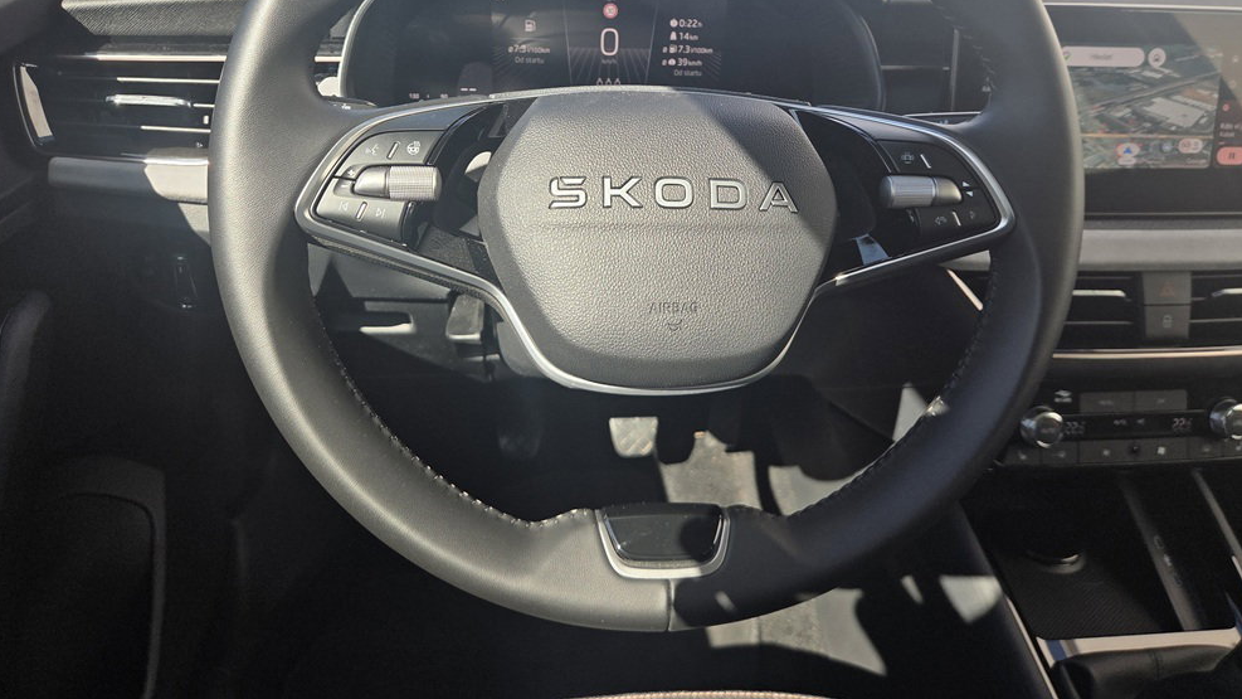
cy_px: 217
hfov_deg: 71.9
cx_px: 630
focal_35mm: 26
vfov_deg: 43.6
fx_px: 856
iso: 80
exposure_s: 1/1554
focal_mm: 5.4
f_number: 1.8
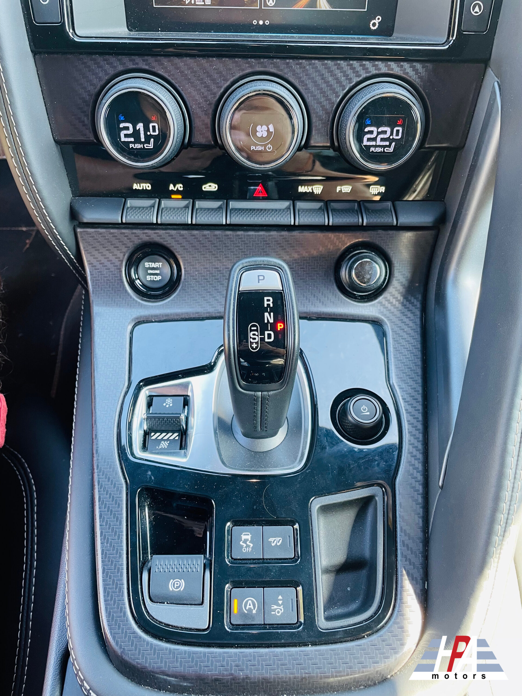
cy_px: 348
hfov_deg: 53.1
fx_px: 523
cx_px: 261
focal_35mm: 26
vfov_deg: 67.3
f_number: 1.6
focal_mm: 4.2
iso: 125
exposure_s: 1/77
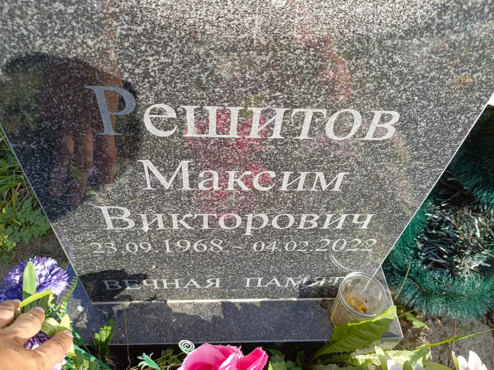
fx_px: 357
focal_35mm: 25
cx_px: 247
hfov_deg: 69.4
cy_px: 185
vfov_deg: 54.9
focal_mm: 4.76
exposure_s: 1/331
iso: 112
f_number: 1.69
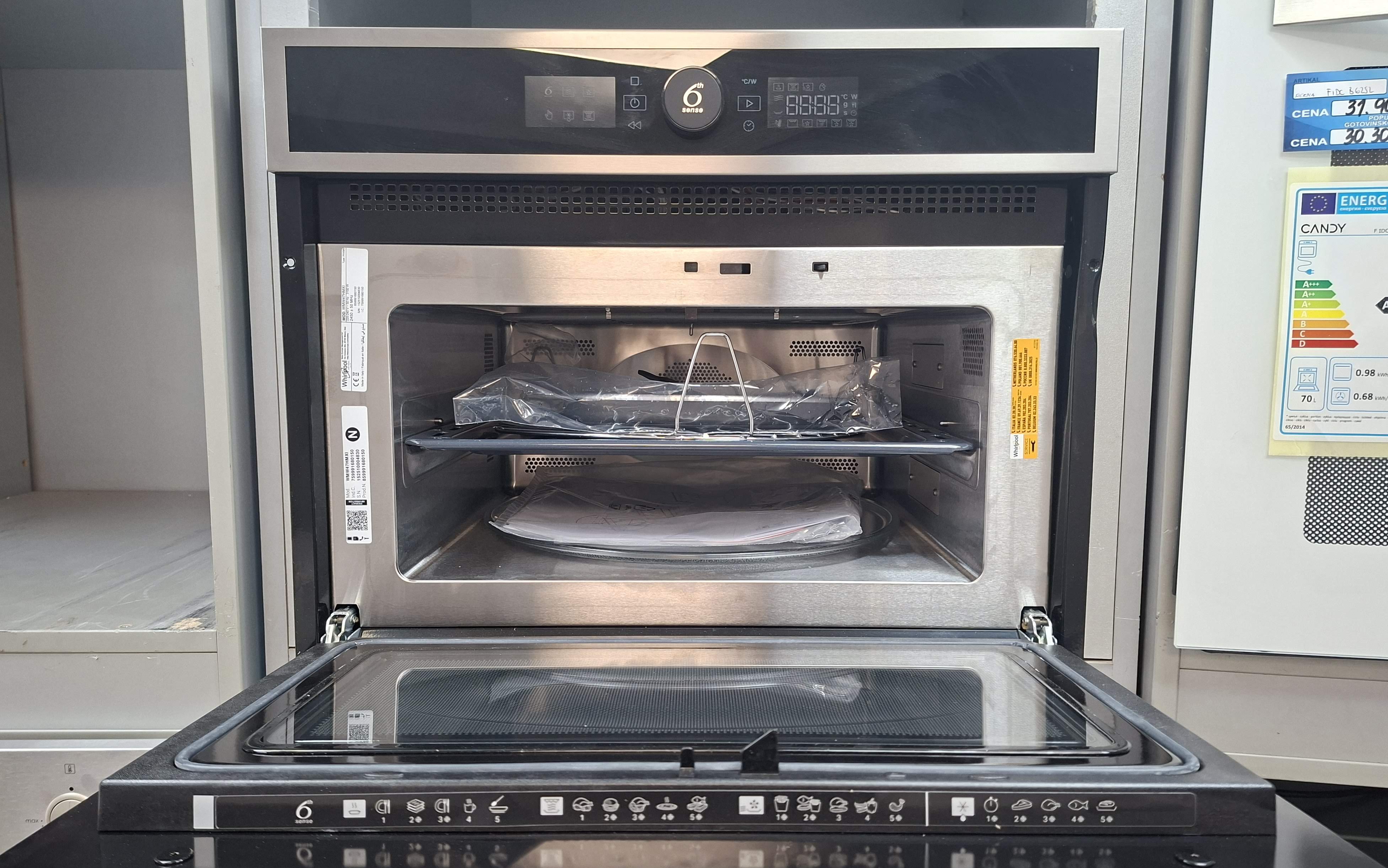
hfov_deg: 72.5
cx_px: 683
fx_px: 946
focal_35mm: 25
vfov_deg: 49.3
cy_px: 460
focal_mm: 5.54
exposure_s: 1/50
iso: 160
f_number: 1.8
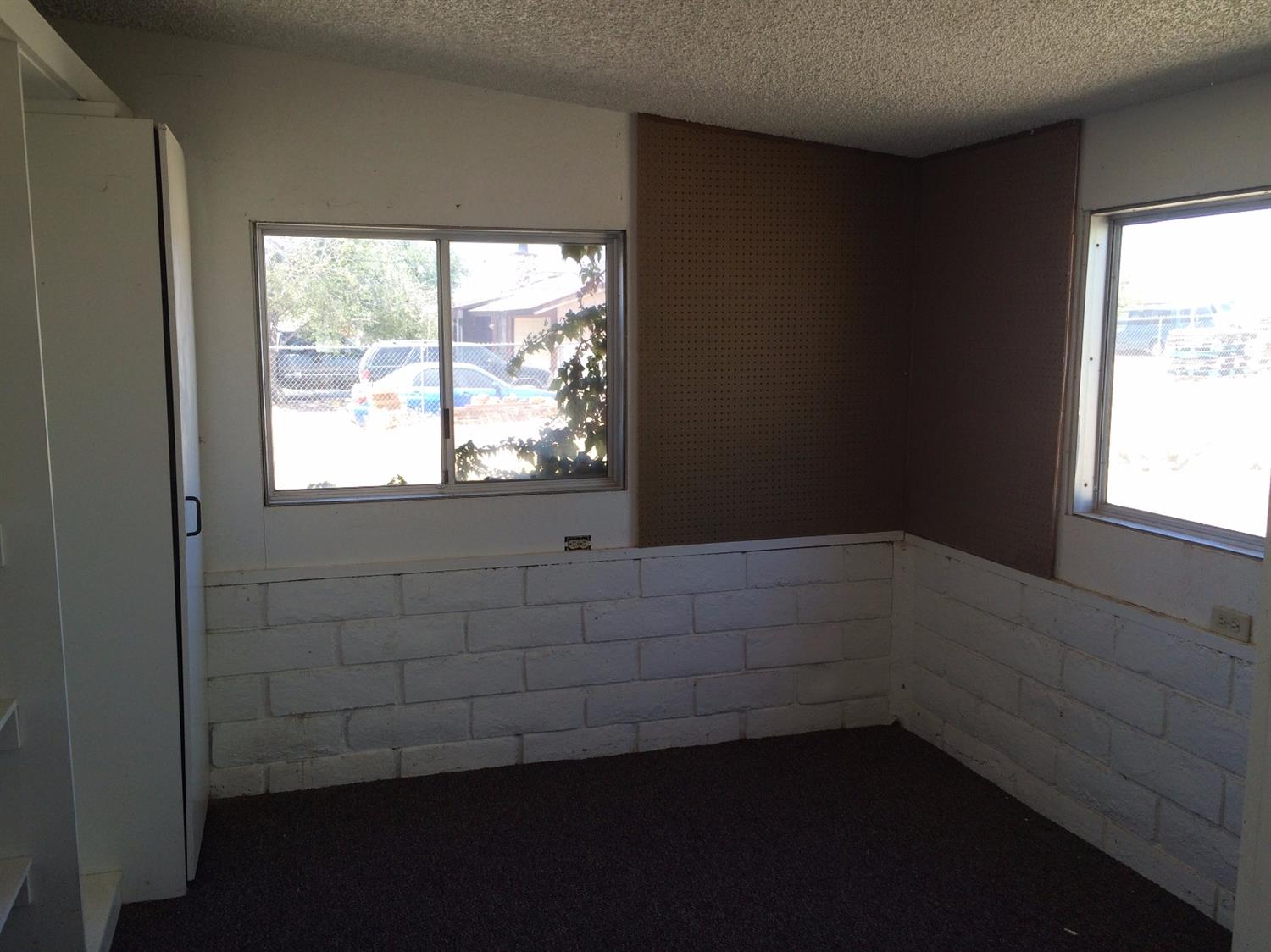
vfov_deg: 48.2
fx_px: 1064
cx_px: 636
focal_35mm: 29
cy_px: 476
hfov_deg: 61.7
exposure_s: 1/179
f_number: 2.2
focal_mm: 4.15
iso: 32
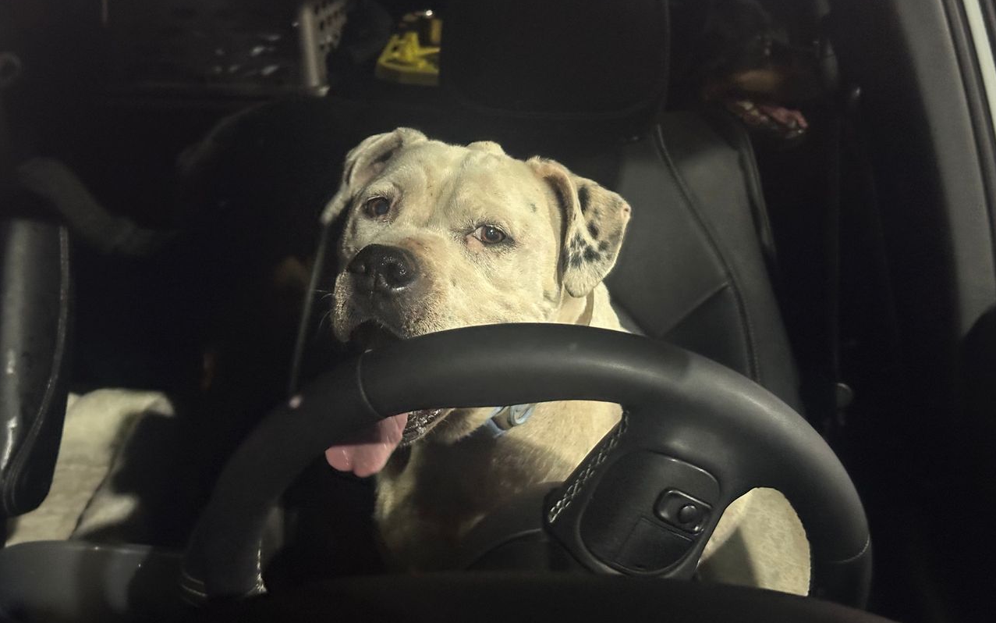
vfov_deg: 25.3
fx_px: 1384
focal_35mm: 51
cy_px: 303
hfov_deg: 39.6
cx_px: 498
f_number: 1.78
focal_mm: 6.86
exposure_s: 1/20
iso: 640
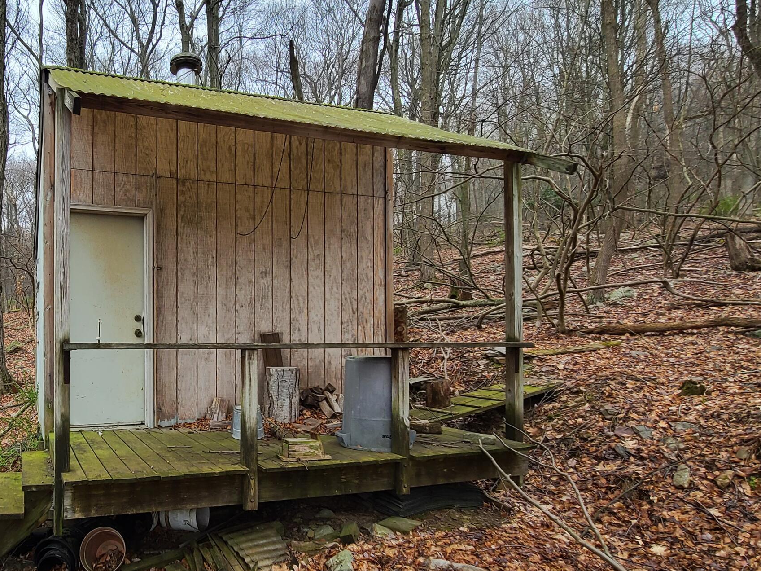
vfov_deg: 58.7
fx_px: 506
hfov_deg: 68.6
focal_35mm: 23
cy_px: 325
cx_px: 181
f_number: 2.2
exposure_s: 1/120
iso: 100
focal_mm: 2.2
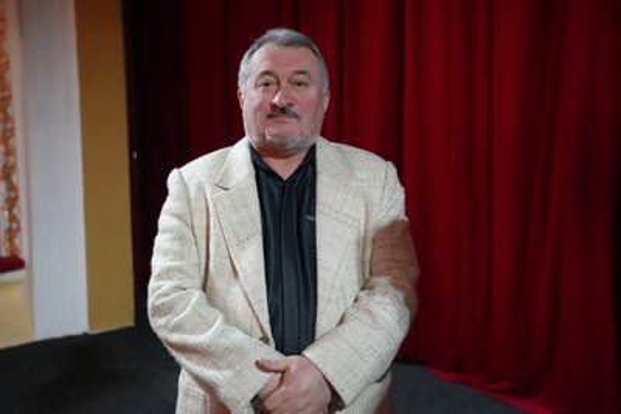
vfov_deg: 35.1
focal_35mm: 38
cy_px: 207
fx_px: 656
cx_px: 310
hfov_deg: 50.7
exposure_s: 1/160
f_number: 4
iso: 12800
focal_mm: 38
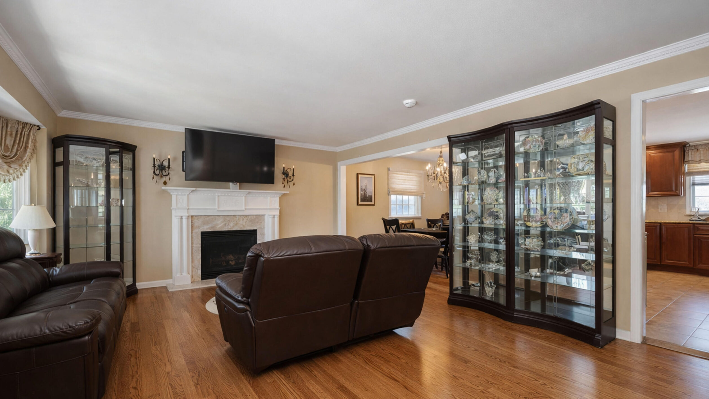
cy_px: 211
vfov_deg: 63.9
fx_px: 320
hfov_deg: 95.9
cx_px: 358
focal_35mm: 17
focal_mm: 16
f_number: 4
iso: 64
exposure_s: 1/10
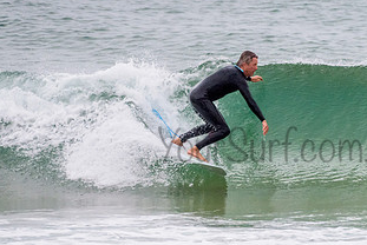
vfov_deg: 1.2
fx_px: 11663
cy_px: 127
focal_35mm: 1143
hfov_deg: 1.8
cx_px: 226
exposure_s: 1/1000
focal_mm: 500
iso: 800
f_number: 5.6
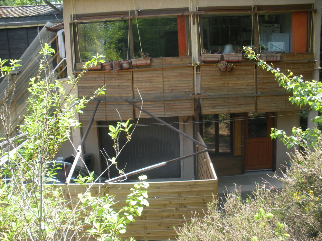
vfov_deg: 40.7
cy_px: 120
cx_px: 161
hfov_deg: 52.6
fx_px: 326
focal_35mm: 35
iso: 64
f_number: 3.5
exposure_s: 1/55.4
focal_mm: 6.3
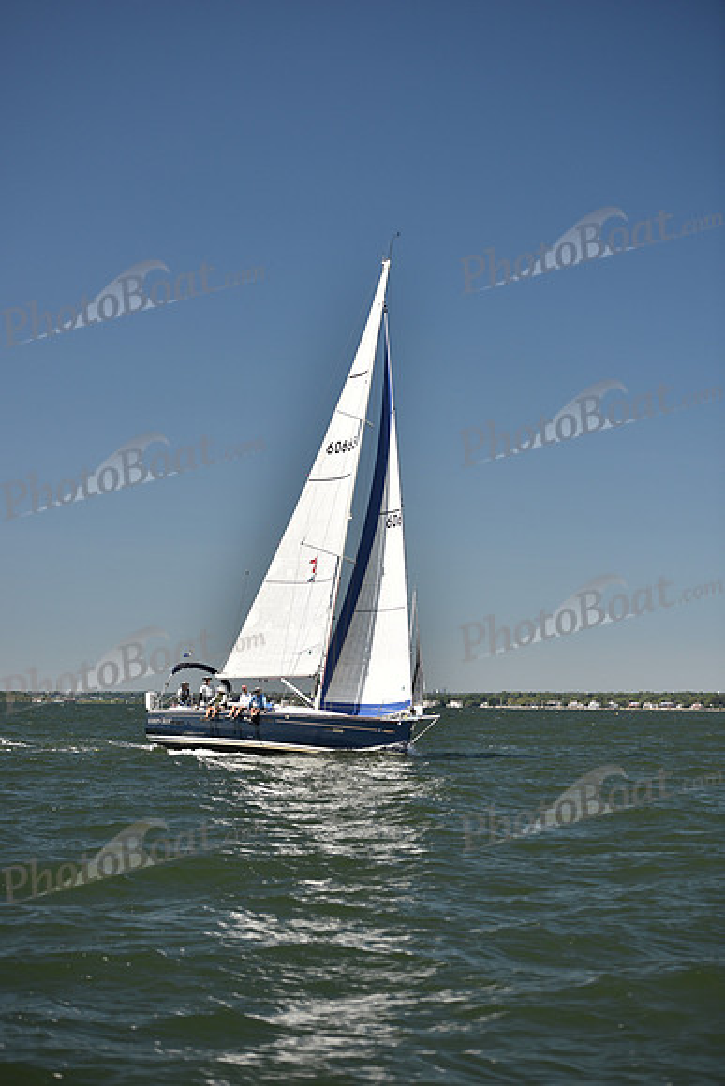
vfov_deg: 28.8
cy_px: 543
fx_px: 2113
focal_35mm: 70
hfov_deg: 19.5
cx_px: 362
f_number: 3.2
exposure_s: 1/1250
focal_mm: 70
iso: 250
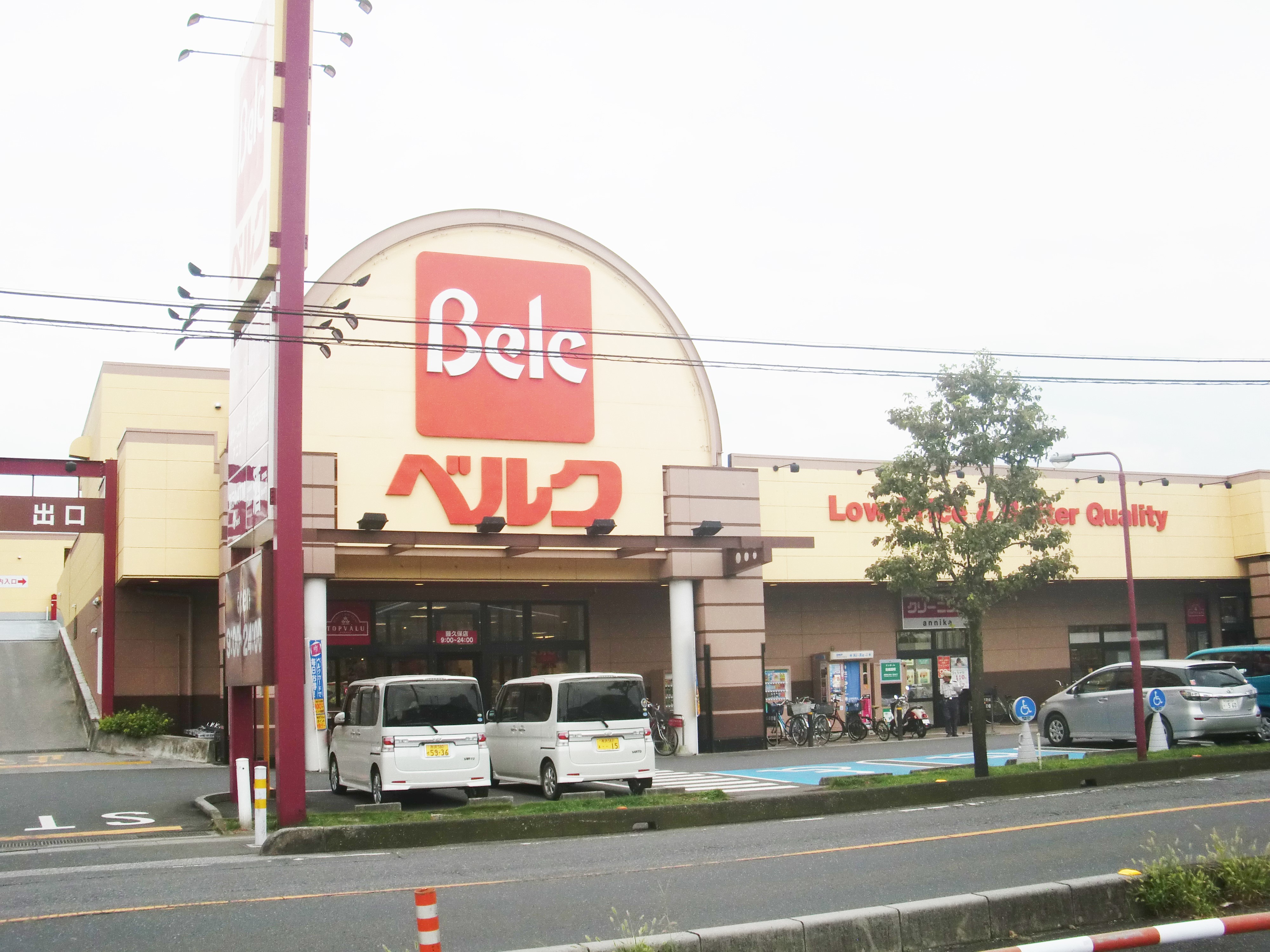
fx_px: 1394
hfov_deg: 49.0
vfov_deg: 37.7
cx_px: 635
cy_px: 476
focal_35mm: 38
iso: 64
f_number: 3.9
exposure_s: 1/250
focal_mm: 6.66
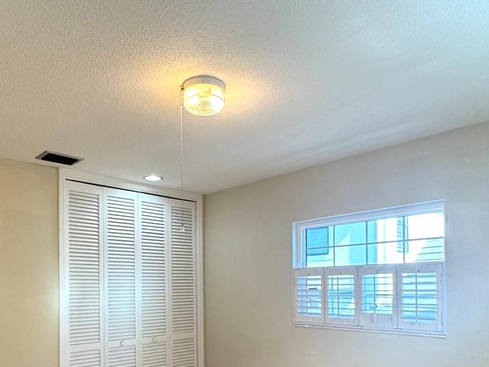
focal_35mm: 29
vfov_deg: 46.2
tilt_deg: -0.1
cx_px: 231
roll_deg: +0.1
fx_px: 410
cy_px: 283
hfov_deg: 61.6
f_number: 2.2
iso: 100
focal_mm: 2.22
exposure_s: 1/120
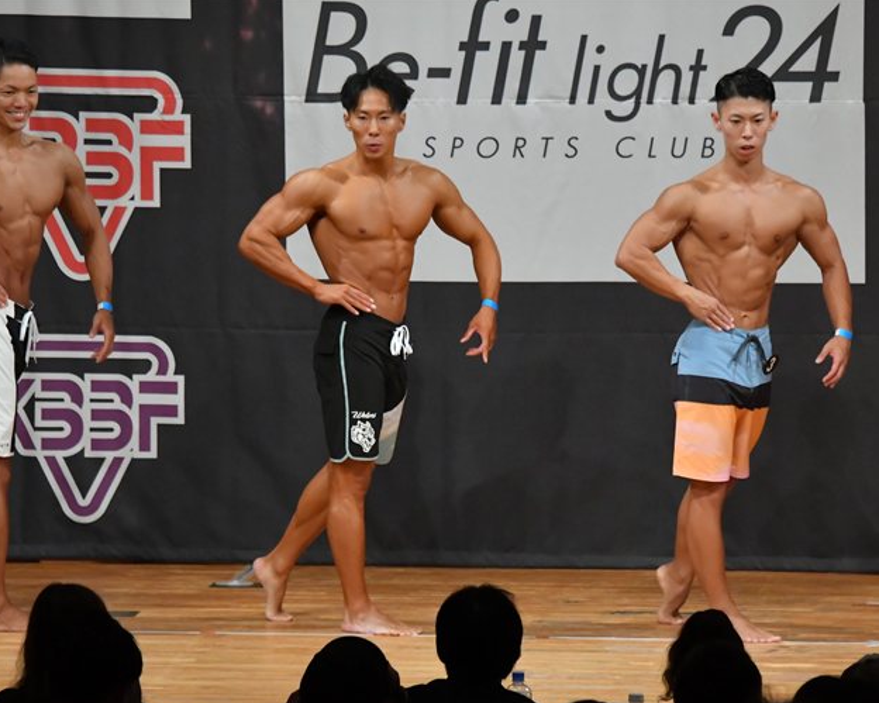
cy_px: 358
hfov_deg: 6.5
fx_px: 7725
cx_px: 416
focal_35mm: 297
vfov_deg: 5.2
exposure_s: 1/400
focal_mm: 170
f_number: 5.6
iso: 6400
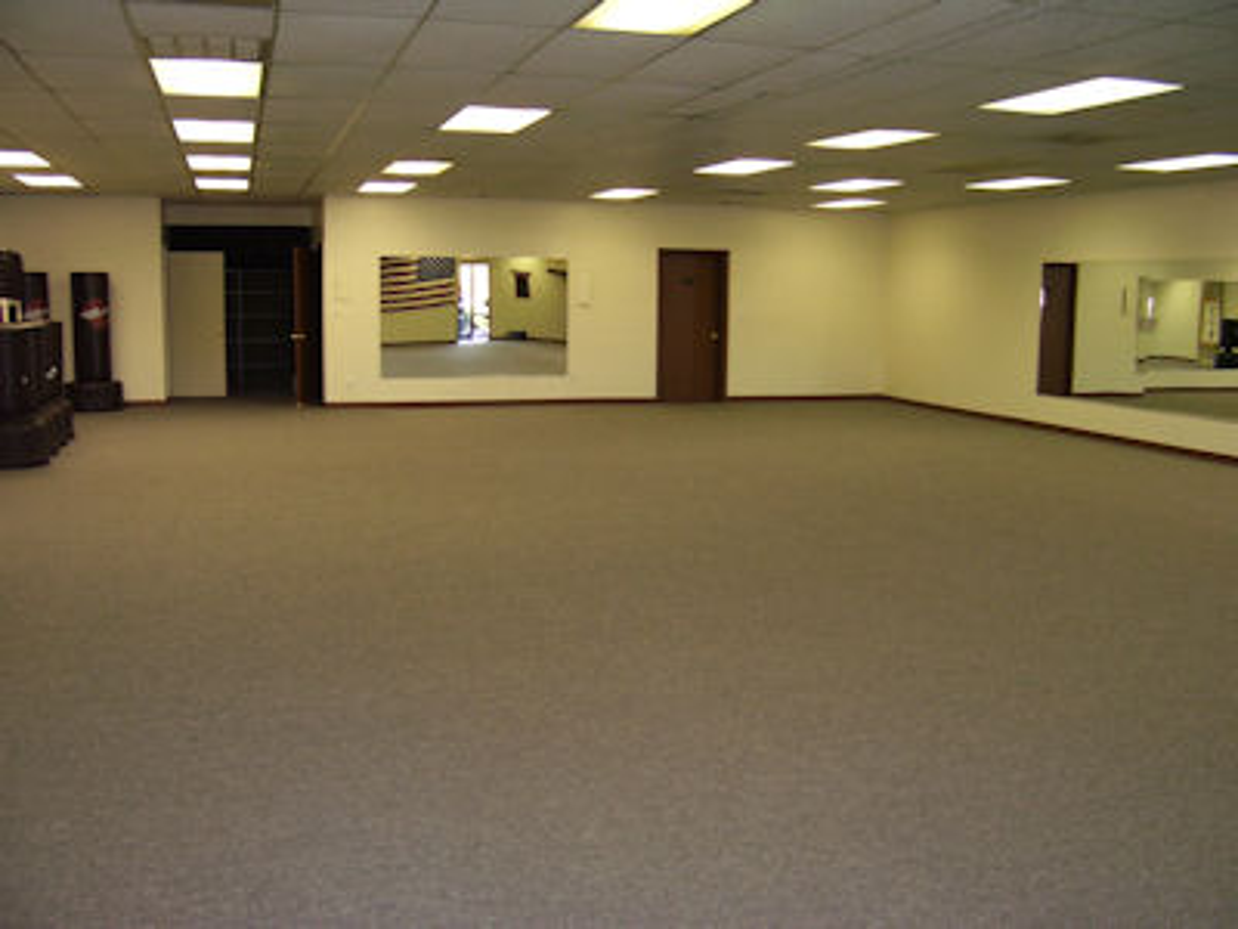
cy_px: 464
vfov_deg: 41.8
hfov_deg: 54.0
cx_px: 619
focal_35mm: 34
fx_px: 1216
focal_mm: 5.6
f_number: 2.7
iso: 125
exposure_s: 1/30
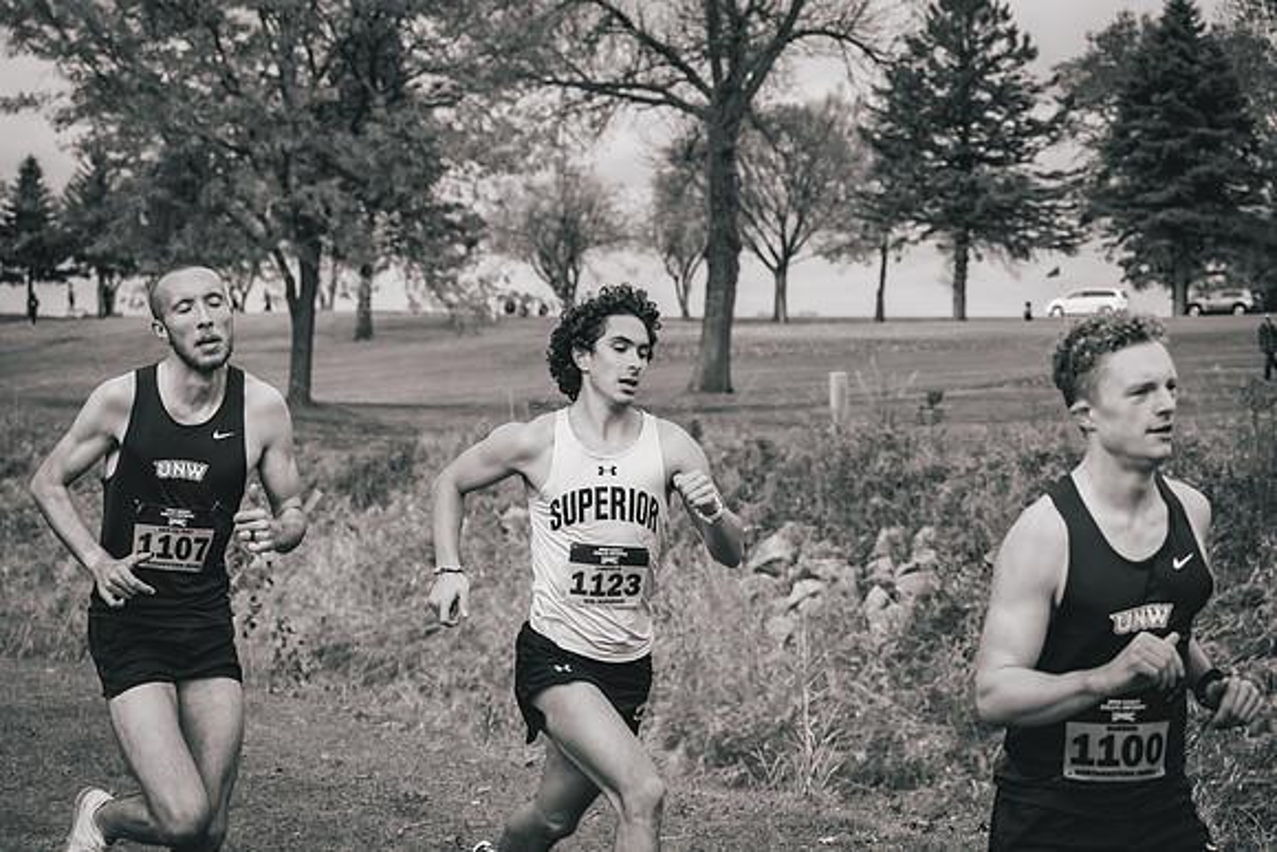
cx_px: 638
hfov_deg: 20.6
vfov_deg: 13.8
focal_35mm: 99
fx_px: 3512
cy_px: 426
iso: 400
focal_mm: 99
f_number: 6.3
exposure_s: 1/1250
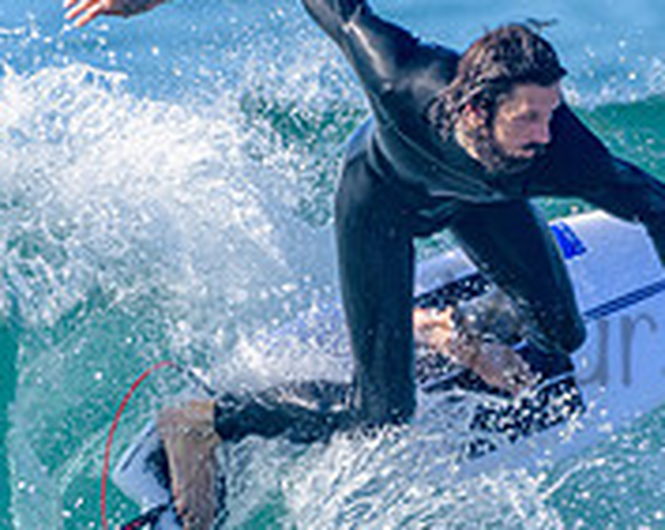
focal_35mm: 1888
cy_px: 180
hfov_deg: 1.0
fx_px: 37097
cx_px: 704
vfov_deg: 0.8
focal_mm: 500
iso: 280
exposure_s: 1/2000
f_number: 5.6
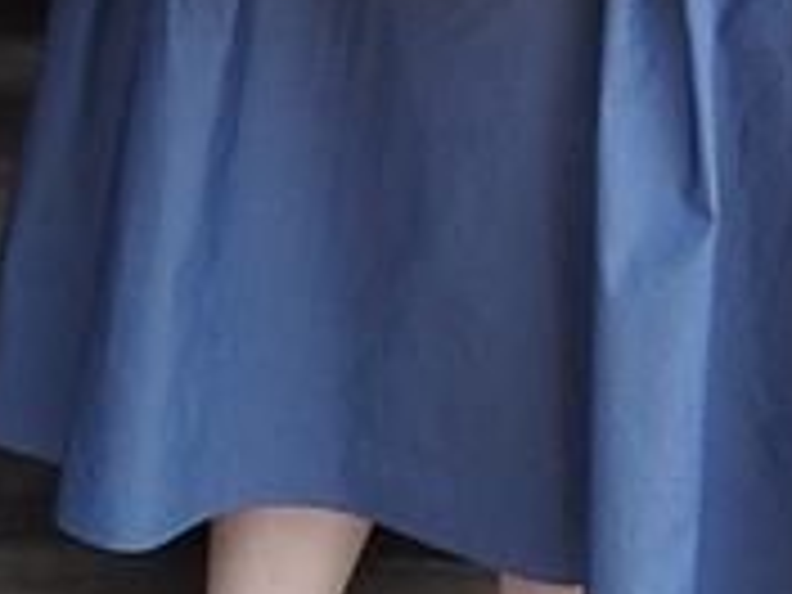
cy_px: -630
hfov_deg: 12.0
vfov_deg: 9.0
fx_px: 3546
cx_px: -518
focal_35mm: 155
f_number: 3.3
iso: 100
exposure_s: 1/320
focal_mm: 4.3
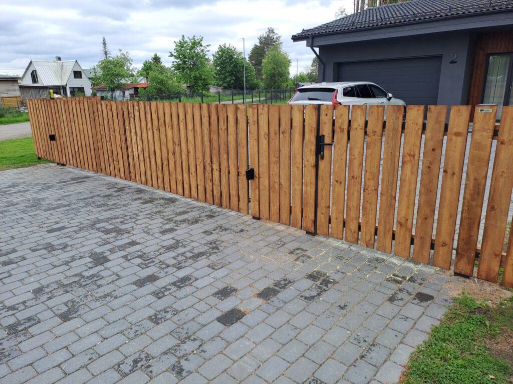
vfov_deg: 54.9
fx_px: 370
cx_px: 256
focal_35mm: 25
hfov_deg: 69.4
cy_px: 192
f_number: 1.8
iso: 32
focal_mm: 4.65
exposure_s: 1/387
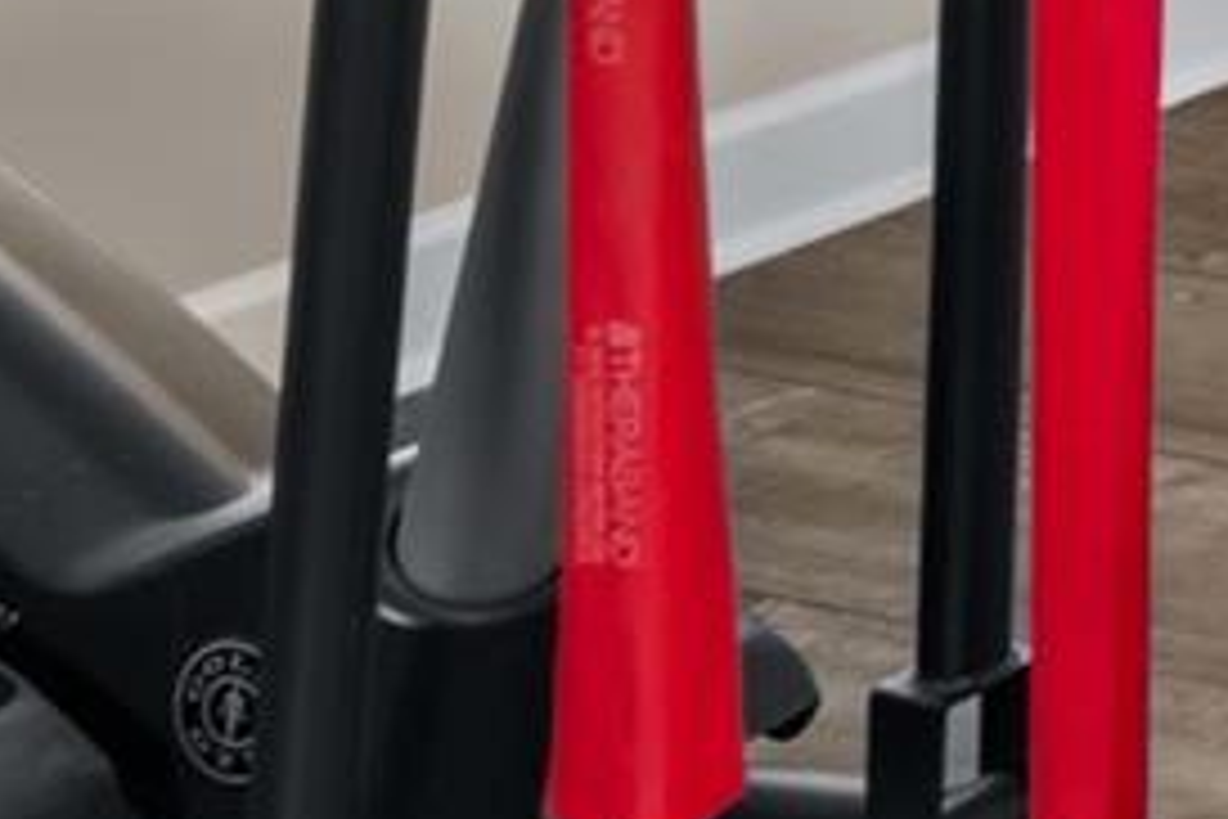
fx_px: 4093
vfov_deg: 9.5
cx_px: 4197
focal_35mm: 120
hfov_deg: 9.8
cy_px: -1442
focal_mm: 16
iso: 100
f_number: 8
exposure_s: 3.2
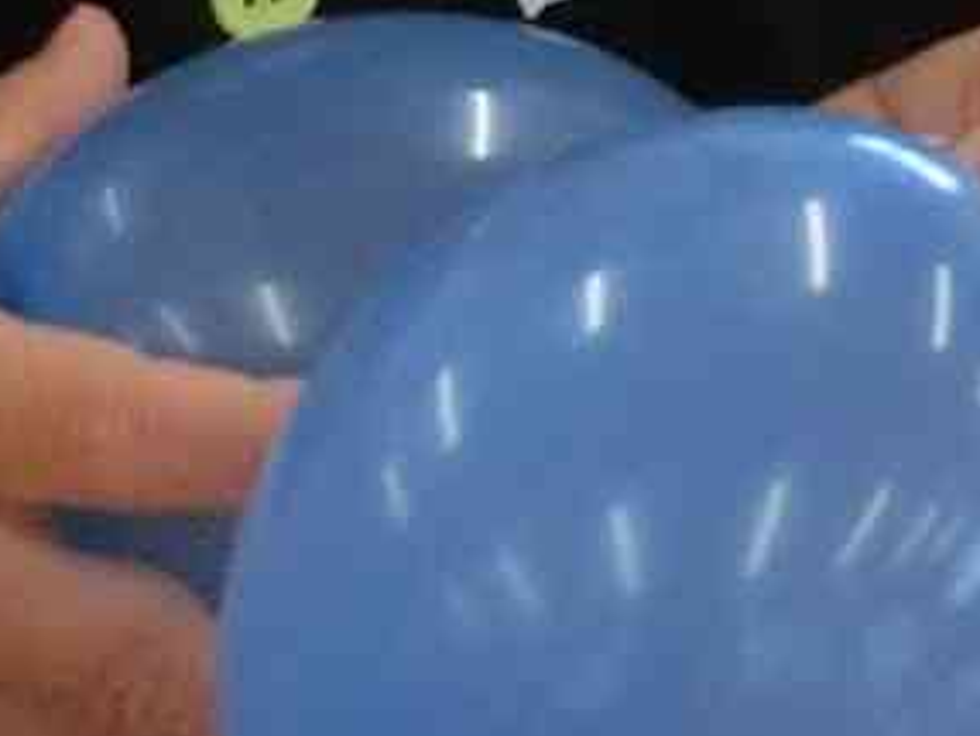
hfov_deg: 10.4
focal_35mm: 179
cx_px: 1778
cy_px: -852
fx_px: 5072
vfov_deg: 7.9
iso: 250
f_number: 3.5
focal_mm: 4.5
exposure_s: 1/125
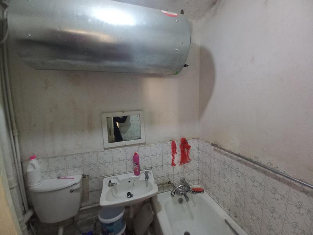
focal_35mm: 13
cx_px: 156
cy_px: 118
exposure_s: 1/14.3
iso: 200
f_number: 2.2
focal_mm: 1.42
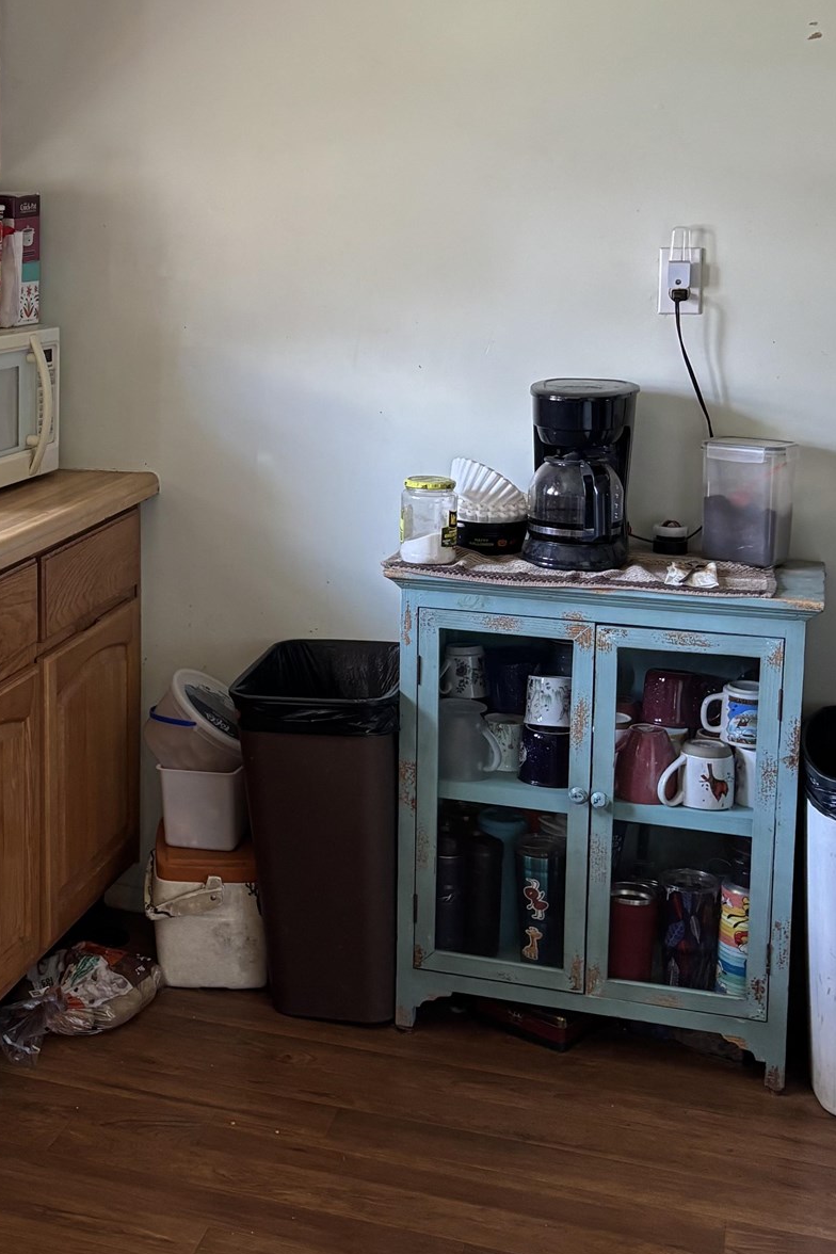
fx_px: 1846
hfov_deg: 24.7
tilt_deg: -8.5
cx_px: 70
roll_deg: -0.4
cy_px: 459
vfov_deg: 37.3
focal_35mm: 53
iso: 200
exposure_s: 1/60
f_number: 1.6
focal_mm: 5.96
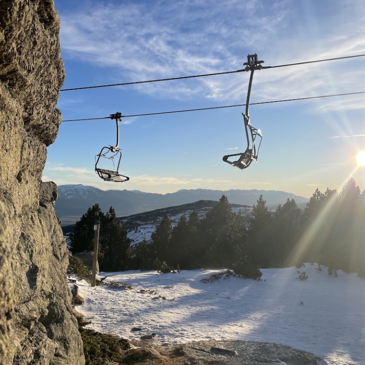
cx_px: 185
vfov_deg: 51.0
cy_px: 202
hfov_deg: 51.1
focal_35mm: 32
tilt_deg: -0.3
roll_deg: -1.8
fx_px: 382
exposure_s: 1/4292
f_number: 1.6
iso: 32
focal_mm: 4.2
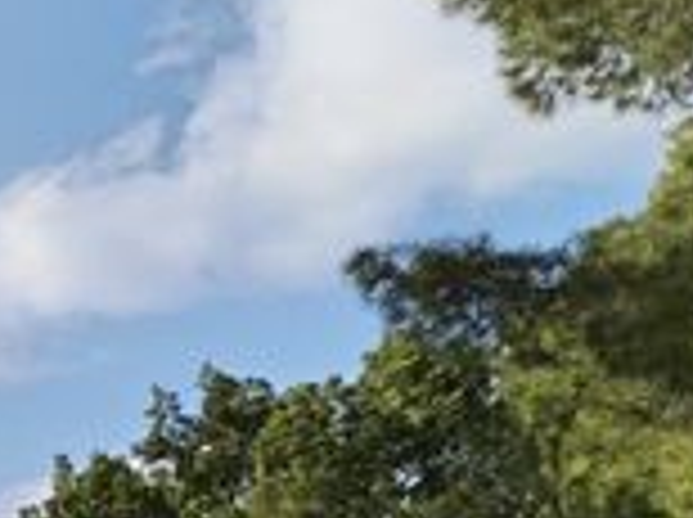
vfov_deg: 11.9
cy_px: 964
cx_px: -558
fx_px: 2259
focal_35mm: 113
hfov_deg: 15.1
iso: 100
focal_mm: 4.75
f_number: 1.8
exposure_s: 1/1282
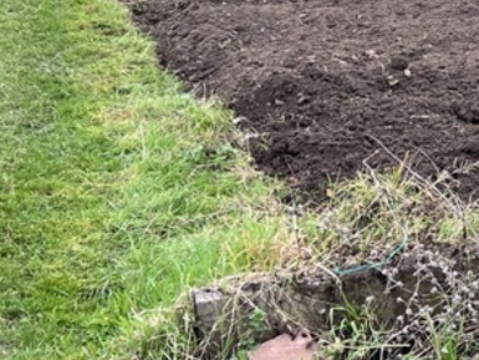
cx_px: 691
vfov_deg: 16.4
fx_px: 1246
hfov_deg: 19.4
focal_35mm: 90
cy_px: 105
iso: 125
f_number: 1.5
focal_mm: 5.7
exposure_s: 1/116
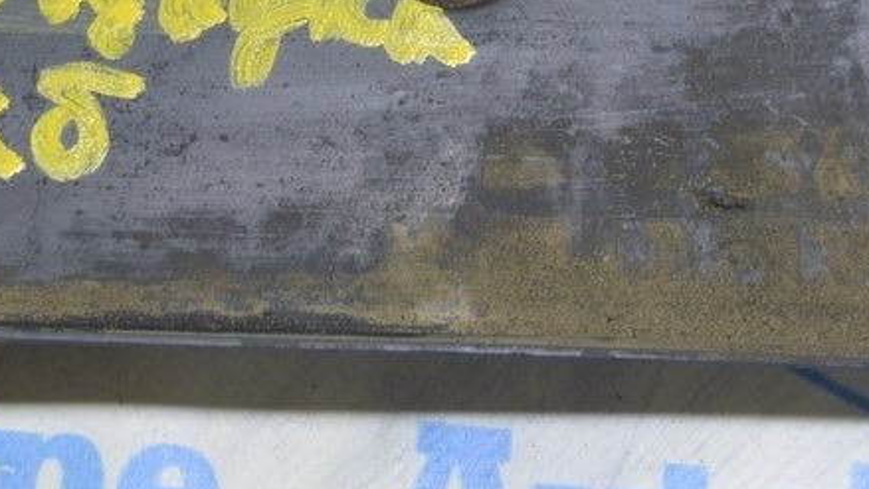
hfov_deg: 16.7
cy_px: -23
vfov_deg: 9.4
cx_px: 352
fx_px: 2955
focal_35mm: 128
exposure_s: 1/20
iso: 400
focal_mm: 35
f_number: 5.6
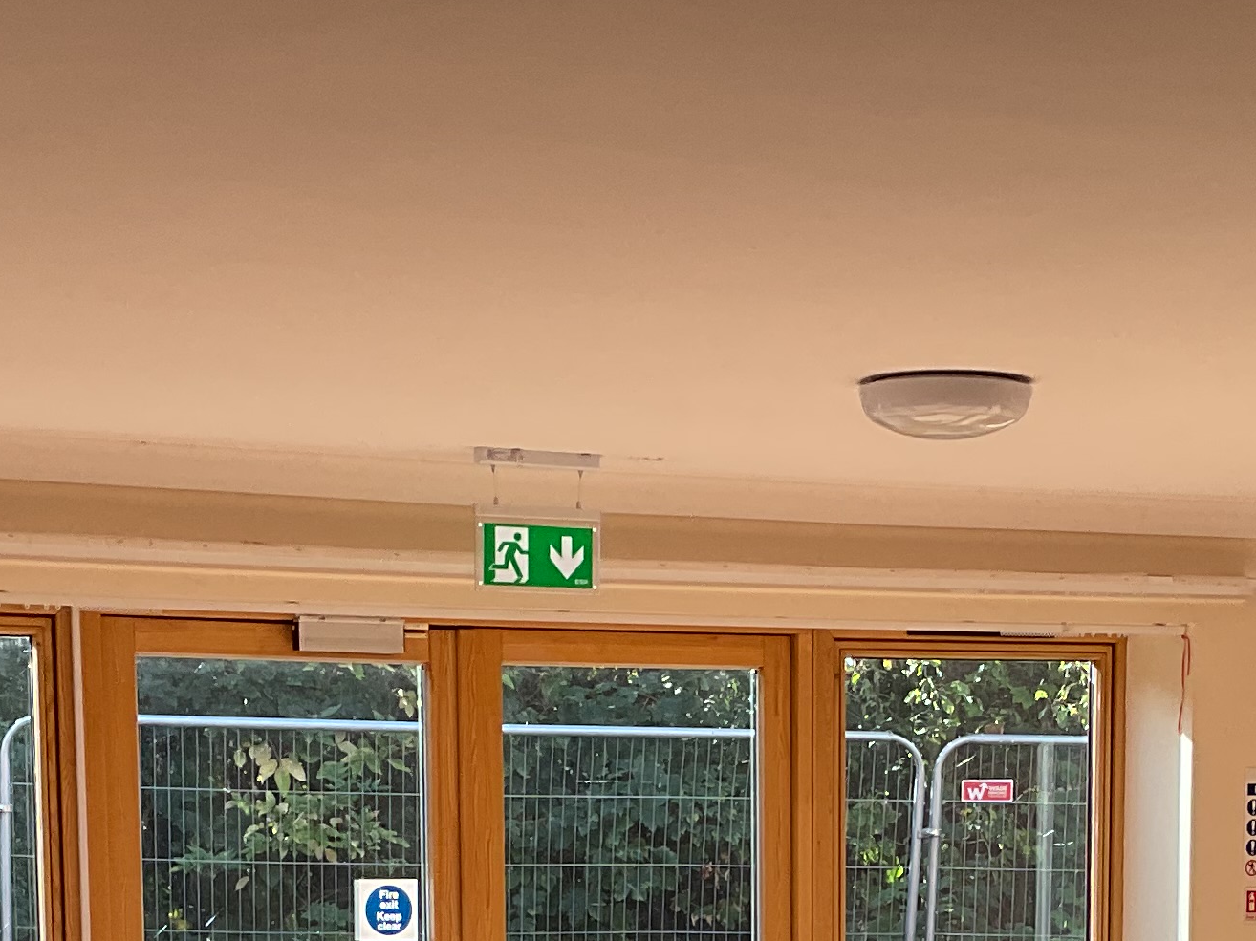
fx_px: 3229
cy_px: 1203
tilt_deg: -6.8
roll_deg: -0.1
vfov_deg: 15.8
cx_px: 799
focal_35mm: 89
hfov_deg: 22.0
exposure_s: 1/199
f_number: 1.8
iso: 16
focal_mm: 3
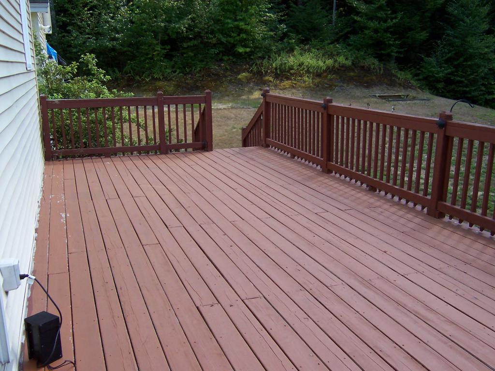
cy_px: 186
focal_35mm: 36
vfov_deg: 39.7
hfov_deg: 51.4
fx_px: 515
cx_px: 248
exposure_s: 1/250
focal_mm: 5.6
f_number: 3.4
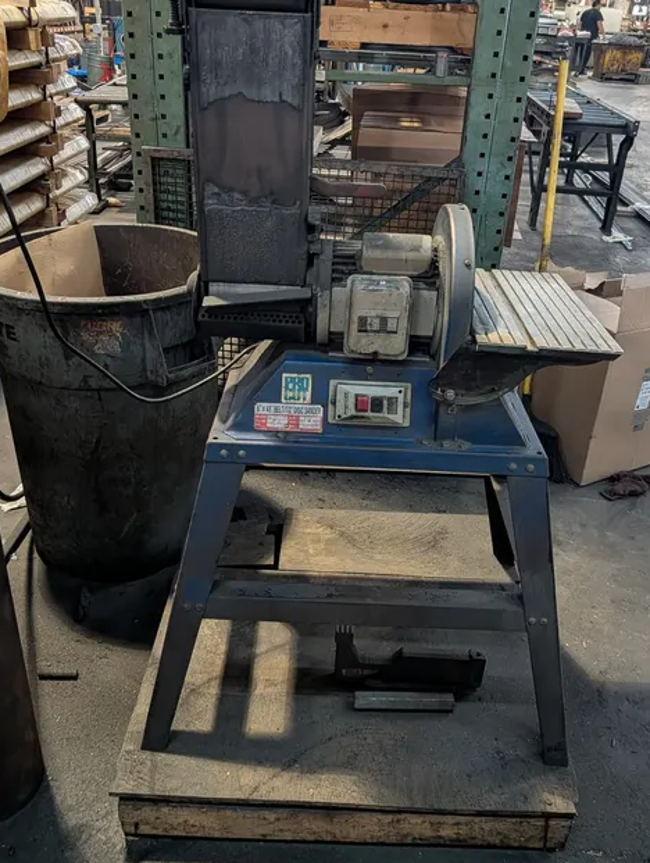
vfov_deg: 61.2
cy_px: 363
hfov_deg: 48.3
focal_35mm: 29
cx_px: 345
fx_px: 724
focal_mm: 6.9
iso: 360
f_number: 1.68
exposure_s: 1/60
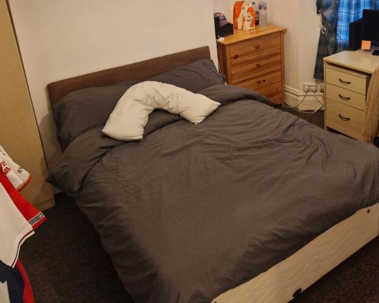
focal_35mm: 37
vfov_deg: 39.0
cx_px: 253
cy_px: 73
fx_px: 415
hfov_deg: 48.2
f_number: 1.8
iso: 800
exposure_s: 1/100
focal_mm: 5.4
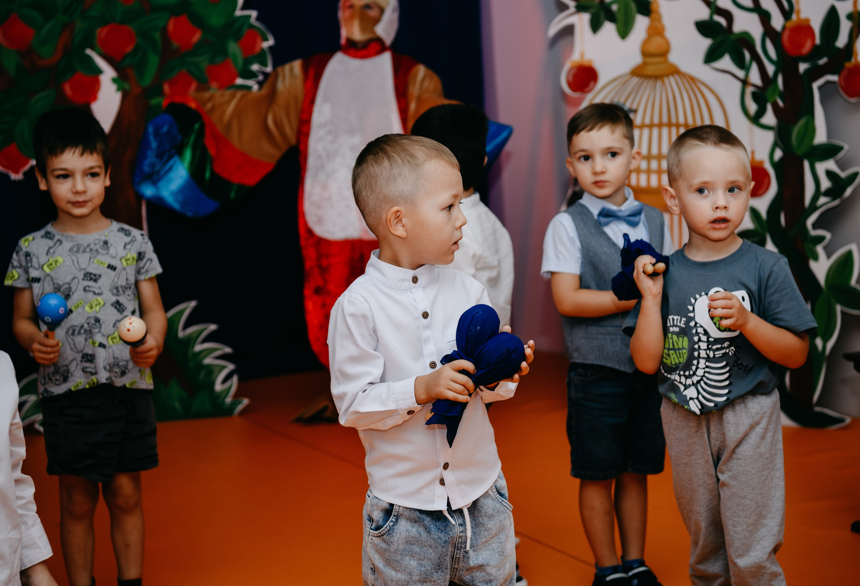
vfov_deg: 21.1
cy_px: 282
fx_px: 1570
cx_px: 435
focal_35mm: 65
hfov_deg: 30.6
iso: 250
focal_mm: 62
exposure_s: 1/160
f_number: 4
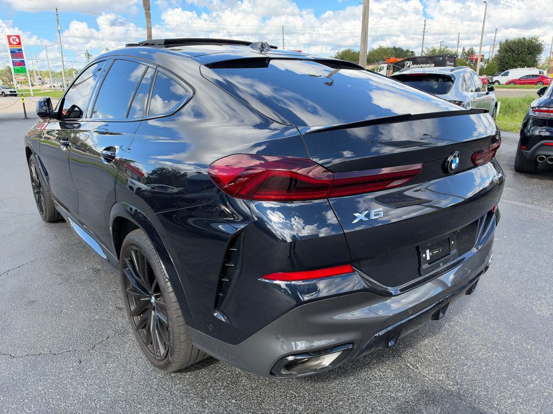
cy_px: 207
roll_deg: +0.7
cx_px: 276
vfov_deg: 56.8
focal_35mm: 24
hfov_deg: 71.6
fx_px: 383
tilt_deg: -16.5
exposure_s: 1/1149
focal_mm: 6.93
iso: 100
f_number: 1.8
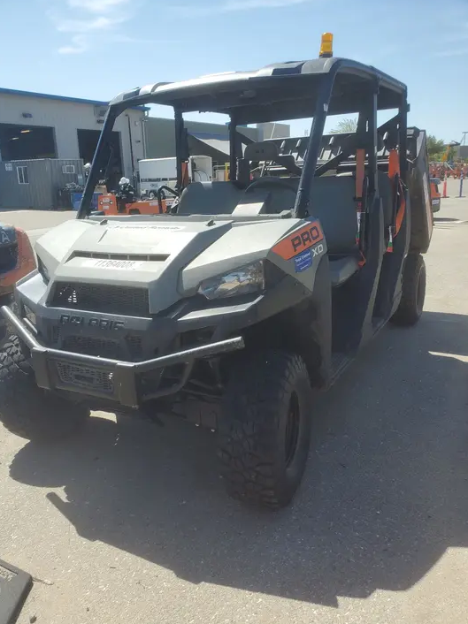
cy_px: 318
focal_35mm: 27
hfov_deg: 51.3
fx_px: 487
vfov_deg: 65.3
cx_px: 226
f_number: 2.4
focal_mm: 4.3
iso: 50
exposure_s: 1/1058
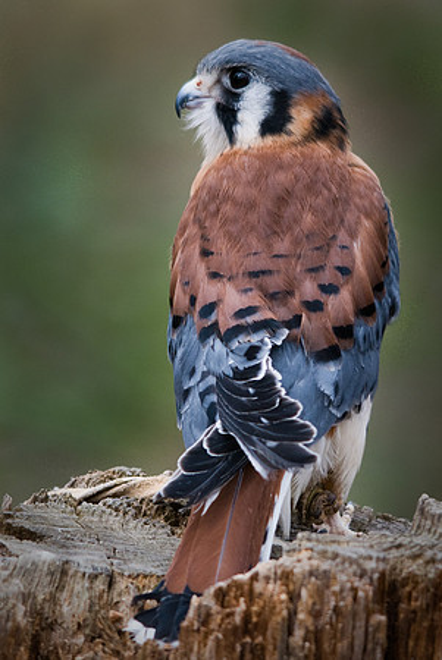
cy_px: 330
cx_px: 221
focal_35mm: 435
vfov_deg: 4.7
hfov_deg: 3.2
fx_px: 7992
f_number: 6
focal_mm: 290
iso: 400
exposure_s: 1/160
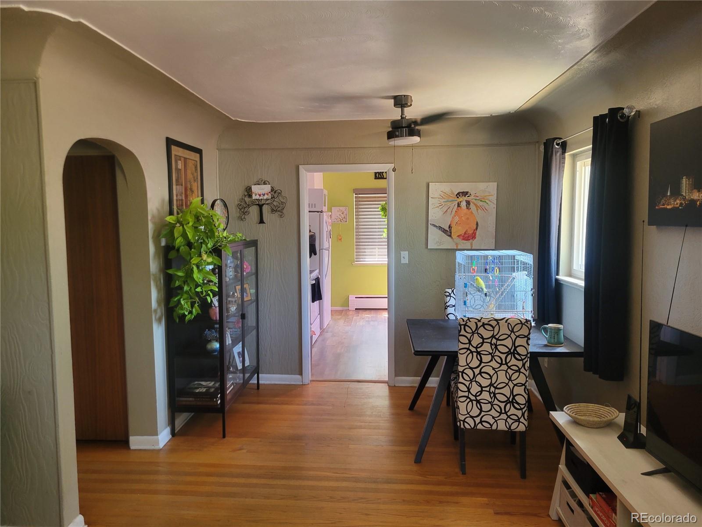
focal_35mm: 26
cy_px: 264
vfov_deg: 53.1
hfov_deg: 67.3
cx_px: 351
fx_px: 527
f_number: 1.8
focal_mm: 5.4
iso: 200
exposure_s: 1/40
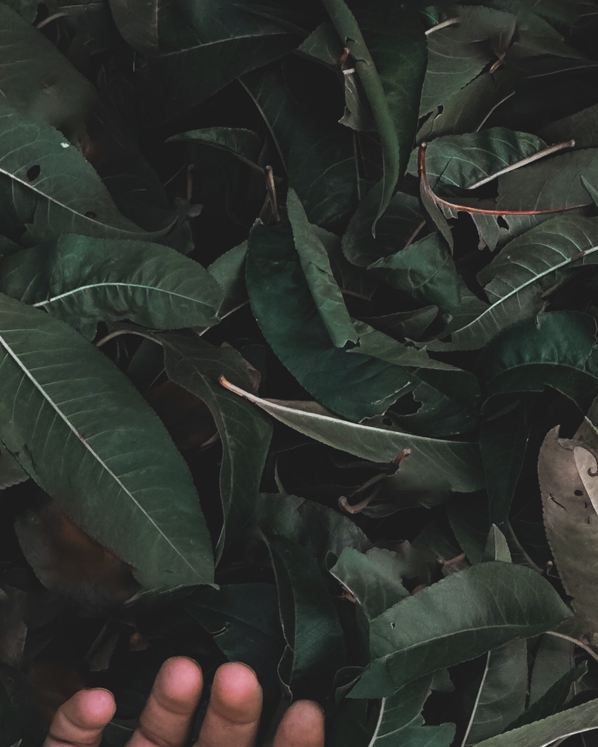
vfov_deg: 8.3
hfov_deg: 6.8
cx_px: 582
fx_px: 5045
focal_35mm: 228
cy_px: 1099
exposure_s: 1/120
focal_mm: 9
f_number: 2.8
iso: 50
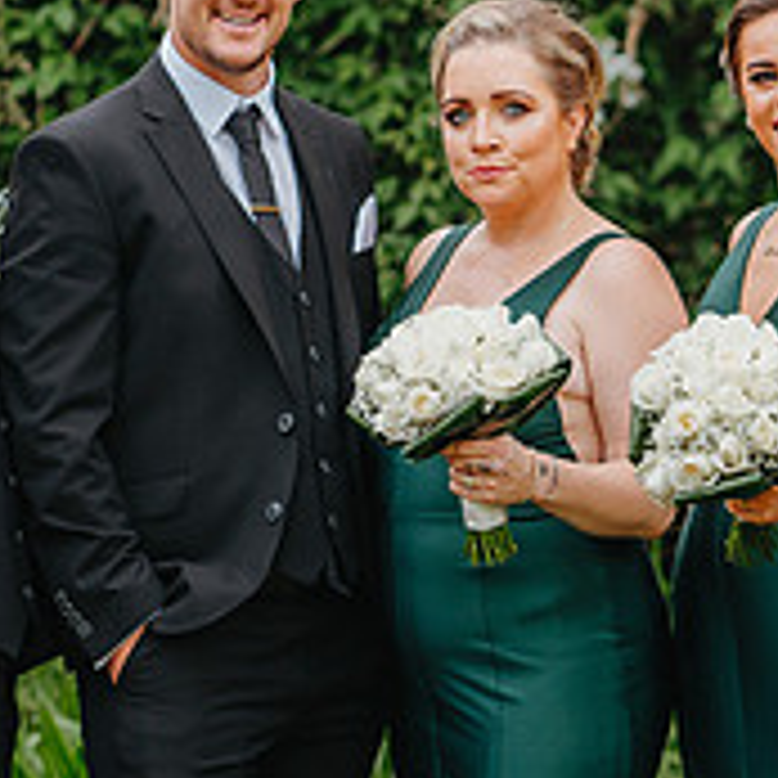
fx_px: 6484
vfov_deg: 6.9
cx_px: 297
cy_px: 440
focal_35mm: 255
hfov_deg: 6.9
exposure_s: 1/640
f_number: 2.8
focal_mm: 85
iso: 125
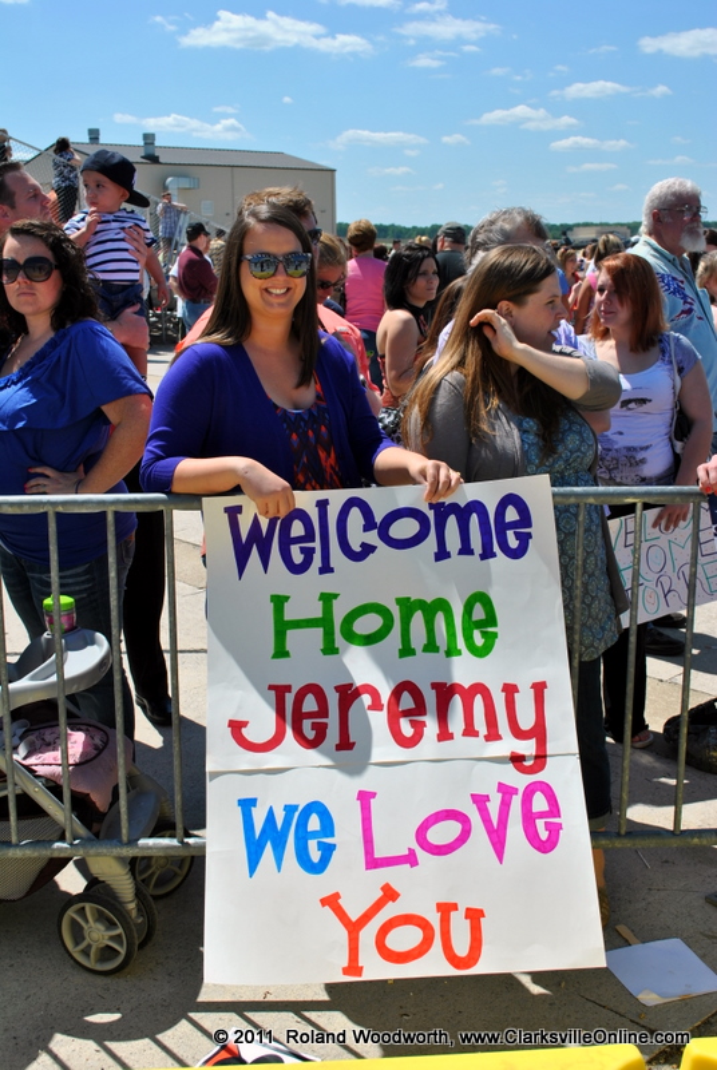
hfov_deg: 32.0
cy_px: 535
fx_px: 1250
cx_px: 358
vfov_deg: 46.3
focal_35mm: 42
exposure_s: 1/320
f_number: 9
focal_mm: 28
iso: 100
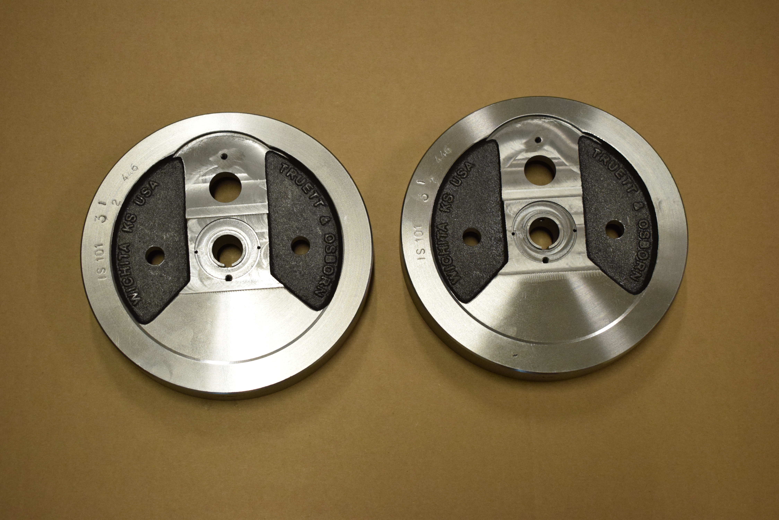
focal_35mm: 57
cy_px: 260
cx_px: 390
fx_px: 1234
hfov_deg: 35.0
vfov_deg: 23.8
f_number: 5
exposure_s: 1/125
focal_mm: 38
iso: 2000
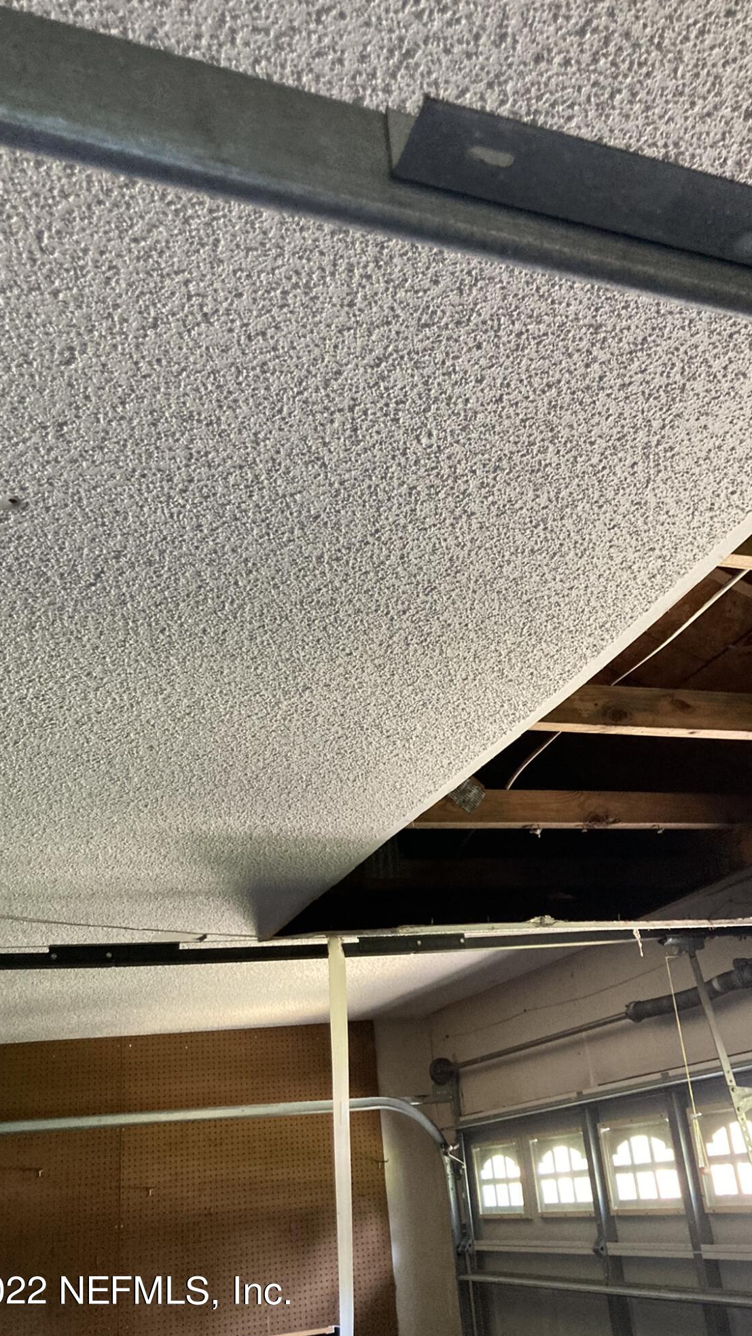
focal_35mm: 31
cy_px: 674
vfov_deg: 62.6
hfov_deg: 37.7
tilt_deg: +26.1
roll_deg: +7.9
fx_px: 1099
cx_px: 441
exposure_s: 1/40
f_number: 1.8
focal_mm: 3.99
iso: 400
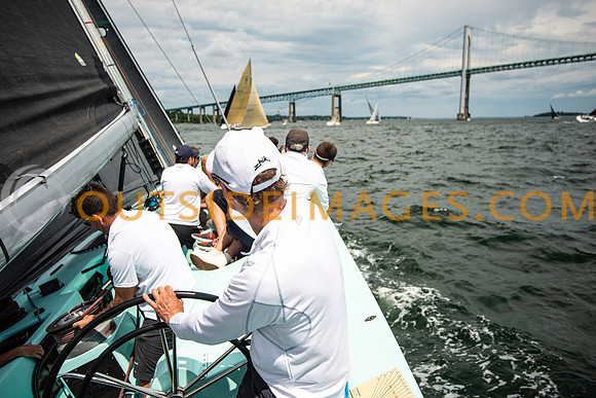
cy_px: 199
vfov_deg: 48.6
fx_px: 440
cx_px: 298
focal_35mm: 27
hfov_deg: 68.2
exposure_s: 1/2500
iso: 250
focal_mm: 26
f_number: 5.6
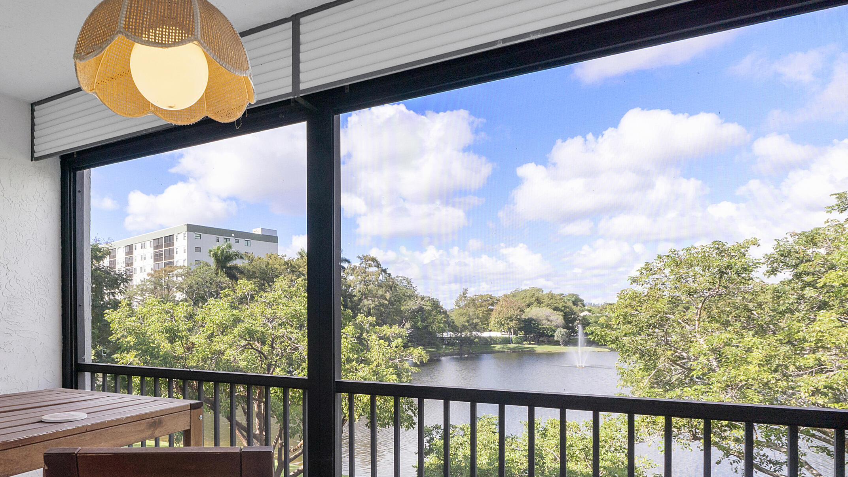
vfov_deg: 50.5
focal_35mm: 22
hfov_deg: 79.8
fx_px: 495
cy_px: 320
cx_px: 321
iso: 500
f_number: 9
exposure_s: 1/250
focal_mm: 10
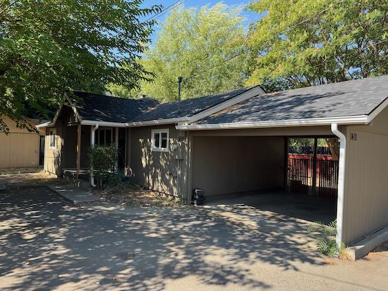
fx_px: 269
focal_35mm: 24
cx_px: 194
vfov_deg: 56.8
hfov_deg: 71.6
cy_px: 146
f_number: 1.78
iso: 80
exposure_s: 1/782
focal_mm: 6.76
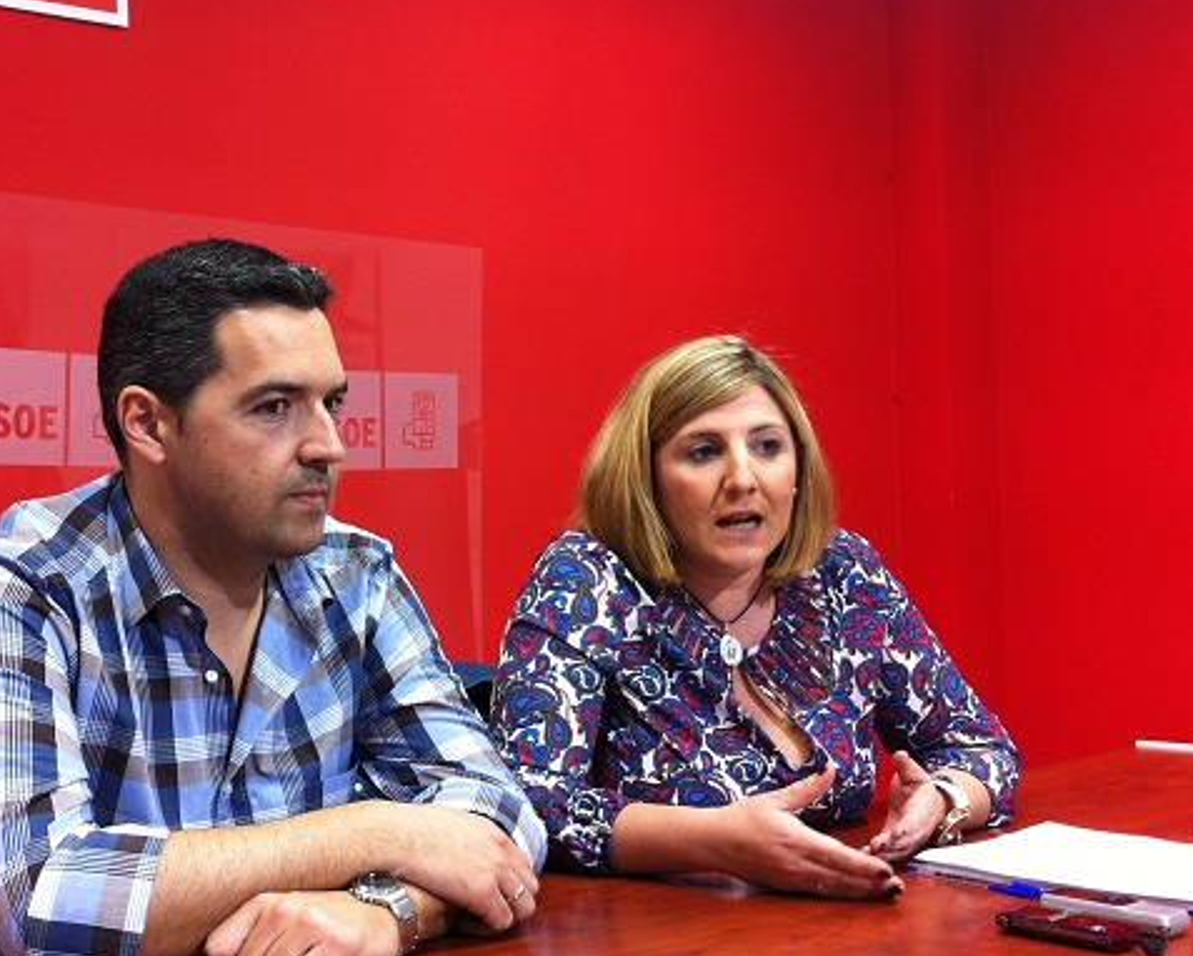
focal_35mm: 50
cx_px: 383
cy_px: 460
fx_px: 1766
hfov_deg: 36.9
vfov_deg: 30.3
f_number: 2.8
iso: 100
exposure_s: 1/15
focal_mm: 3.85
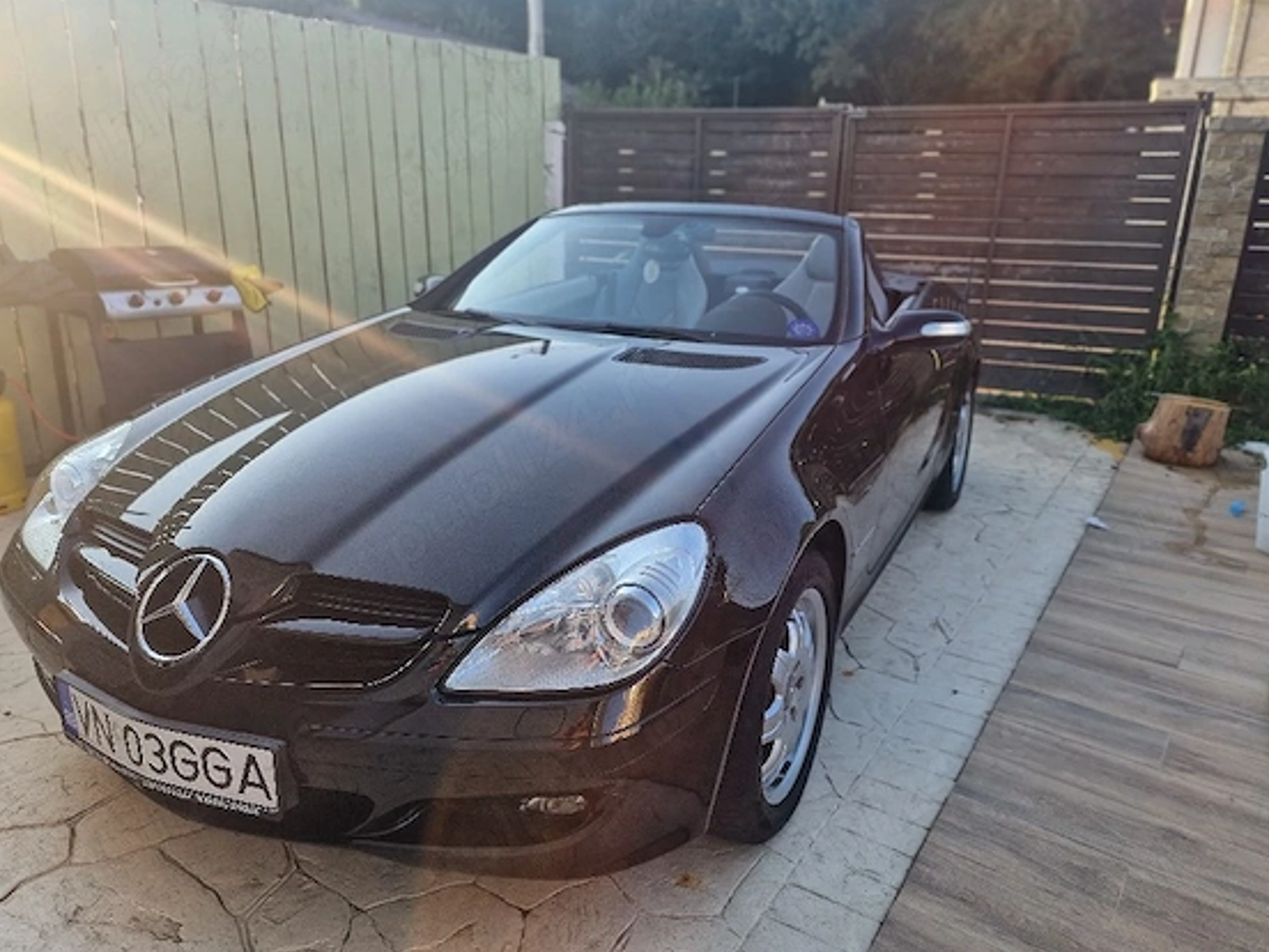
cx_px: 623
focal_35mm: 25
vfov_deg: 54.9
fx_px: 916
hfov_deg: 69.4
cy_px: 467
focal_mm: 6.4
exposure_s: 1/175
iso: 50
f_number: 1.8
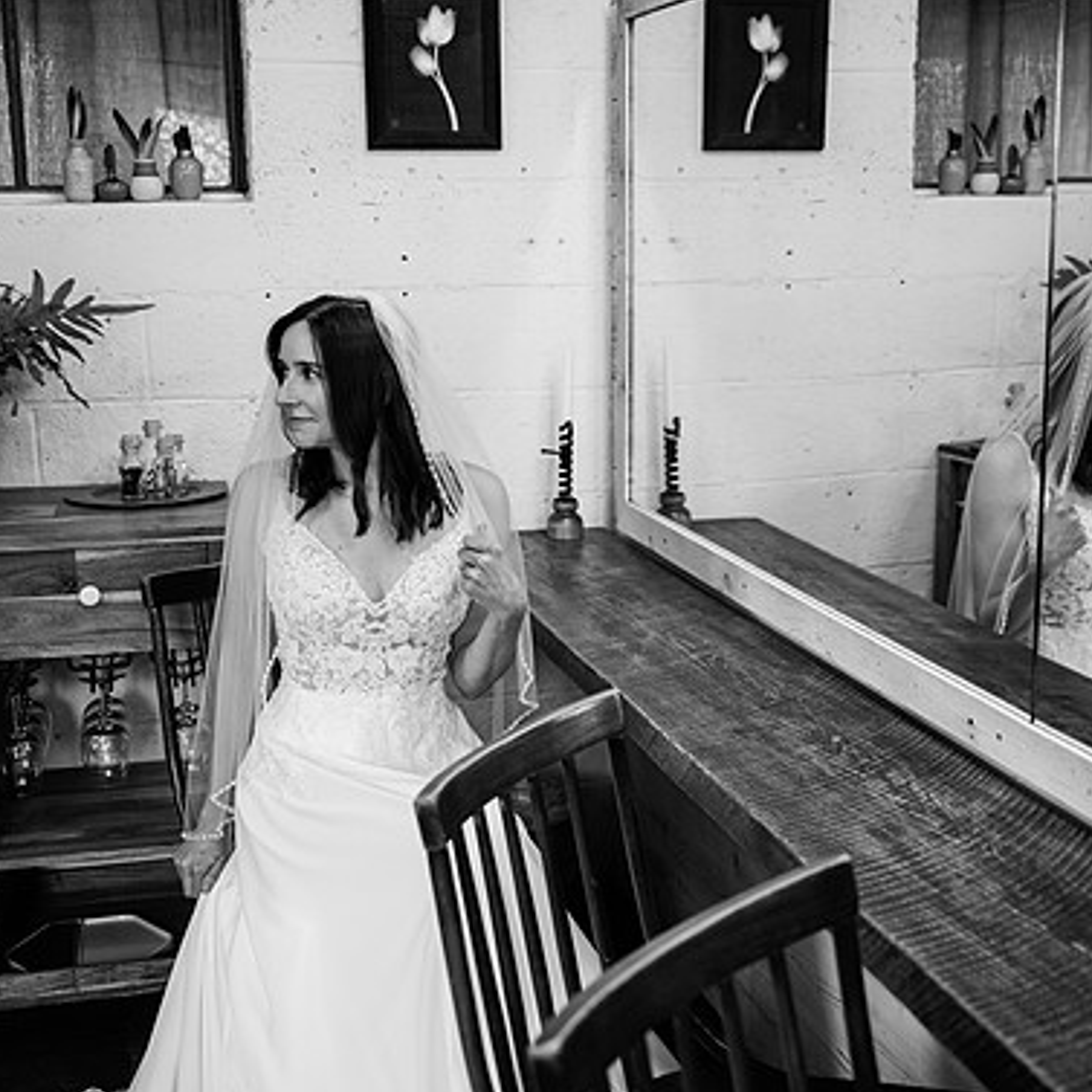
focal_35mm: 47
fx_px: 1677
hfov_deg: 36.0
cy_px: 547
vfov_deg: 36.1
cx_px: 611
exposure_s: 1/200
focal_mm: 36
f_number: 2.8
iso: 640
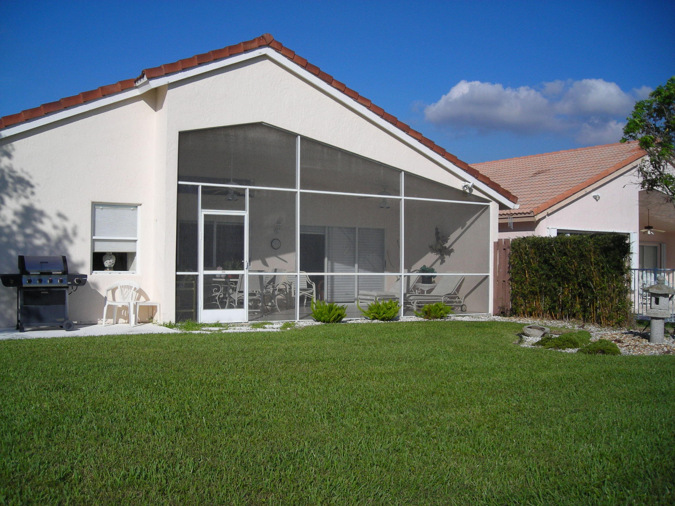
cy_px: 253
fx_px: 741
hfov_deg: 49.0
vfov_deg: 37.7
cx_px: 338
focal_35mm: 38
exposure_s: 1/492
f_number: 6.4
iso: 70
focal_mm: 6.3
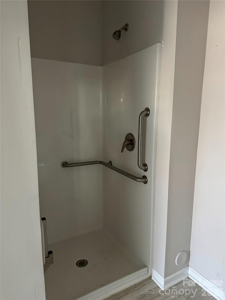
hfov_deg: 56.8
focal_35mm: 24
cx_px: 112
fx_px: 208
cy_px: 150
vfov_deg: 71.6
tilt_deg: -10.3
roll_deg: -1.4
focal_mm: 6.86
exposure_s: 1/40
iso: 800
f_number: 1.78
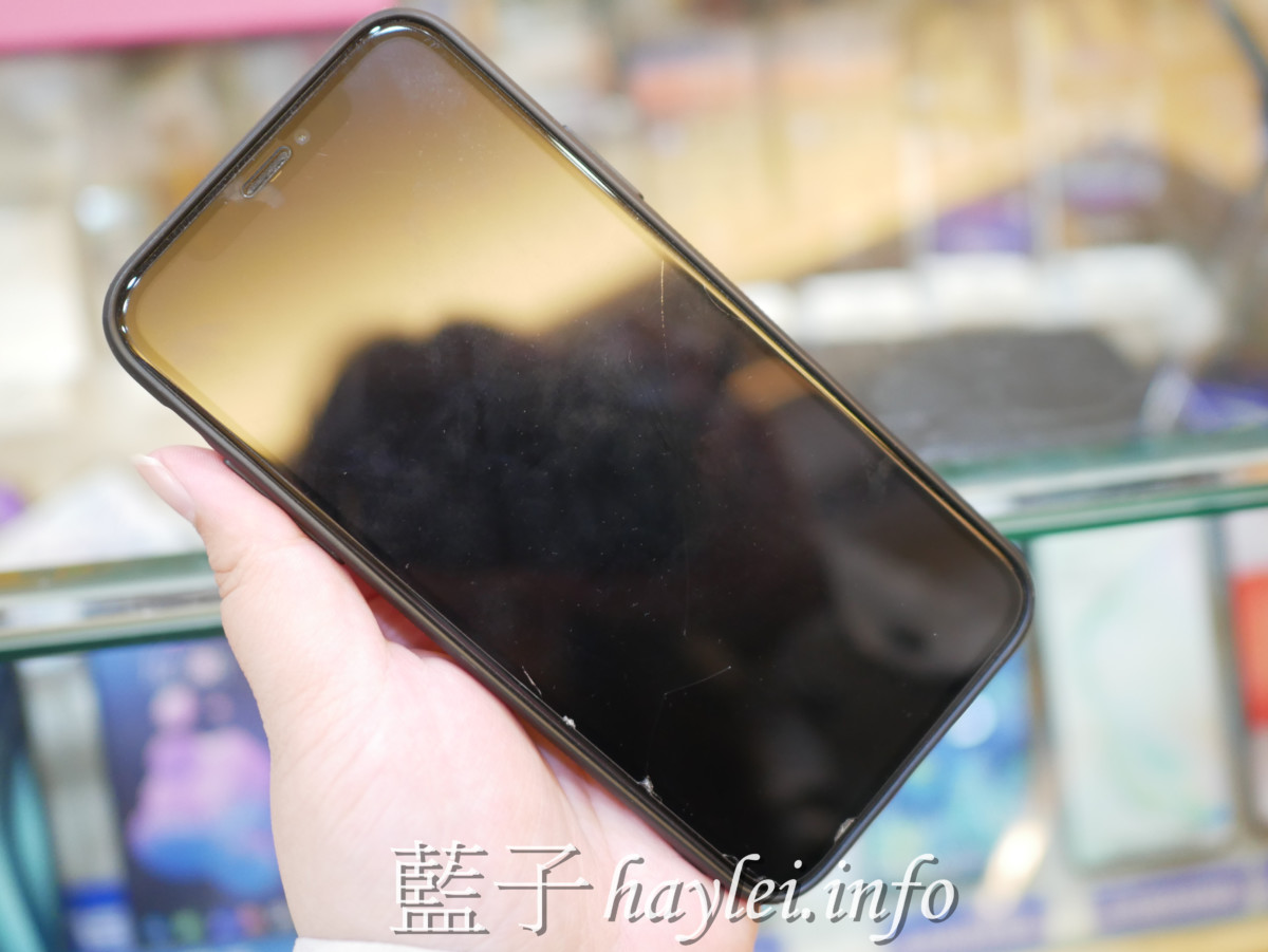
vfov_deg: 46.8
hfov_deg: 59.9
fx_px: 1099
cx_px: 634
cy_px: 476
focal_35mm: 30
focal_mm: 15
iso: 800
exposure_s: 1/60
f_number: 1.7
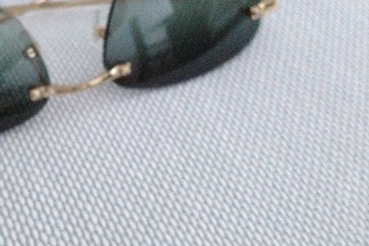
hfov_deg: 32.5
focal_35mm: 60
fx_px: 615
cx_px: 74
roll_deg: +0.4
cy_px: 26
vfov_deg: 22.1
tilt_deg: -39.9
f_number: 2.4
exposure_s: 1/15
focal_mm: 4.28
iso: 640
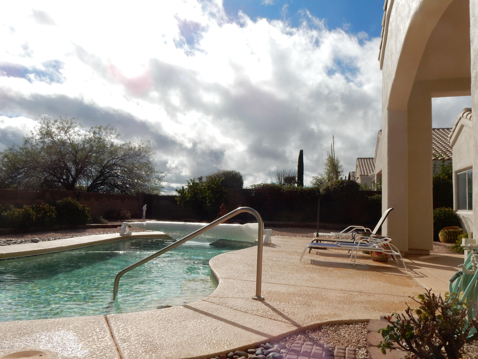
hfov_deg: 69.4
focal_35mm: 25
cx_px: 239
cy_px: 180
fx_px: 345
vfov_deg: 54.9
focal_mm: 4.5
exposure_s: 1/2000
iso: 125
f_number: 4.8
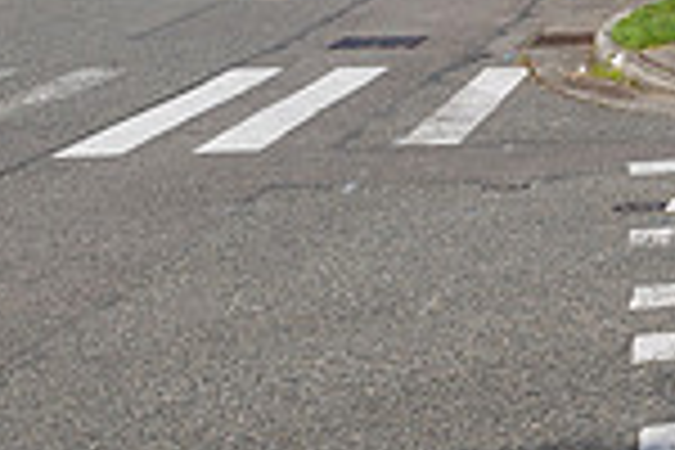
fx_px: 1744
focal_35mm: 93
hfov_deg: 17.2
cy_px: -209
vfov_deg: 13.9
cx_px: 1269
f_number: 9
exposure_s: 1/320
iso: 100
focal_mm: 24
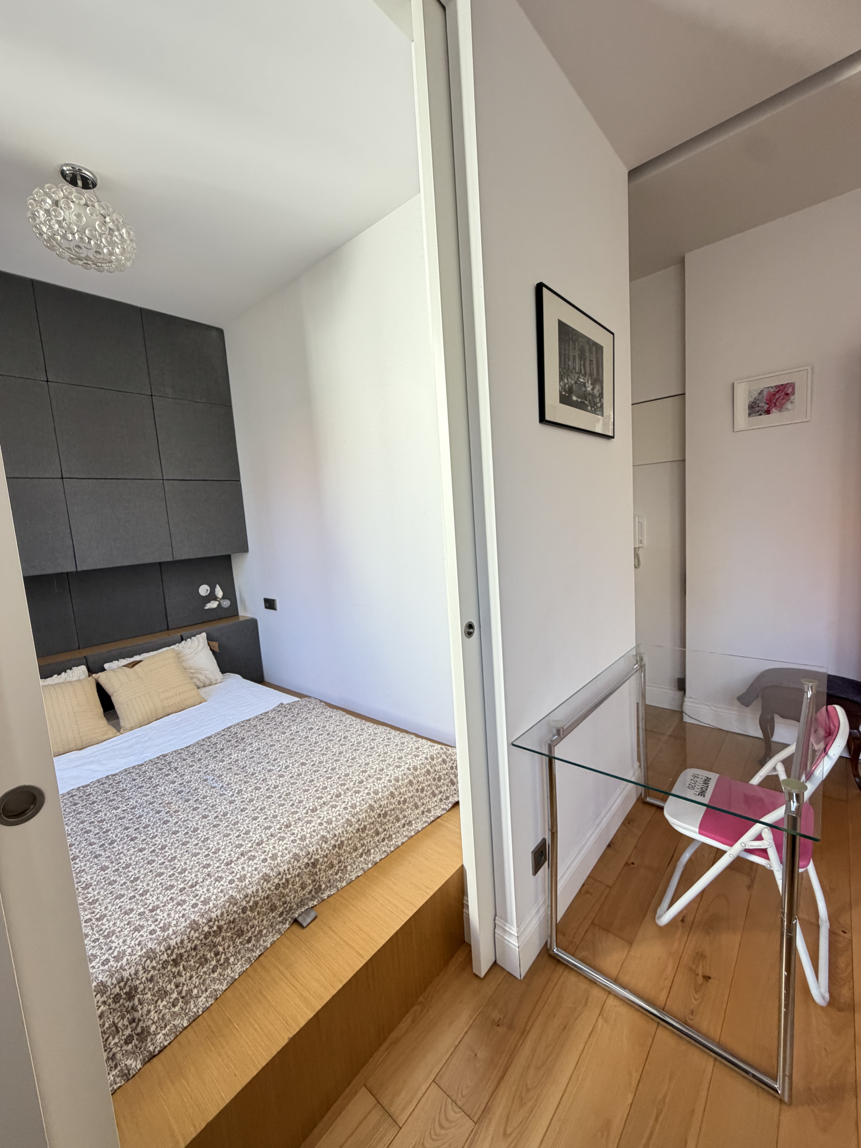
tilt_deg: -6.5
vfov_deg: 102.1
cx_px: 430
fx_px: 464
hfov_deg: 85.7
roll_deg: +3.7
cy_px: 574
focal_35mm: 14
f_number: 2.2
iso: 320
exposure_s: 1/106
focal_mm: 2.22
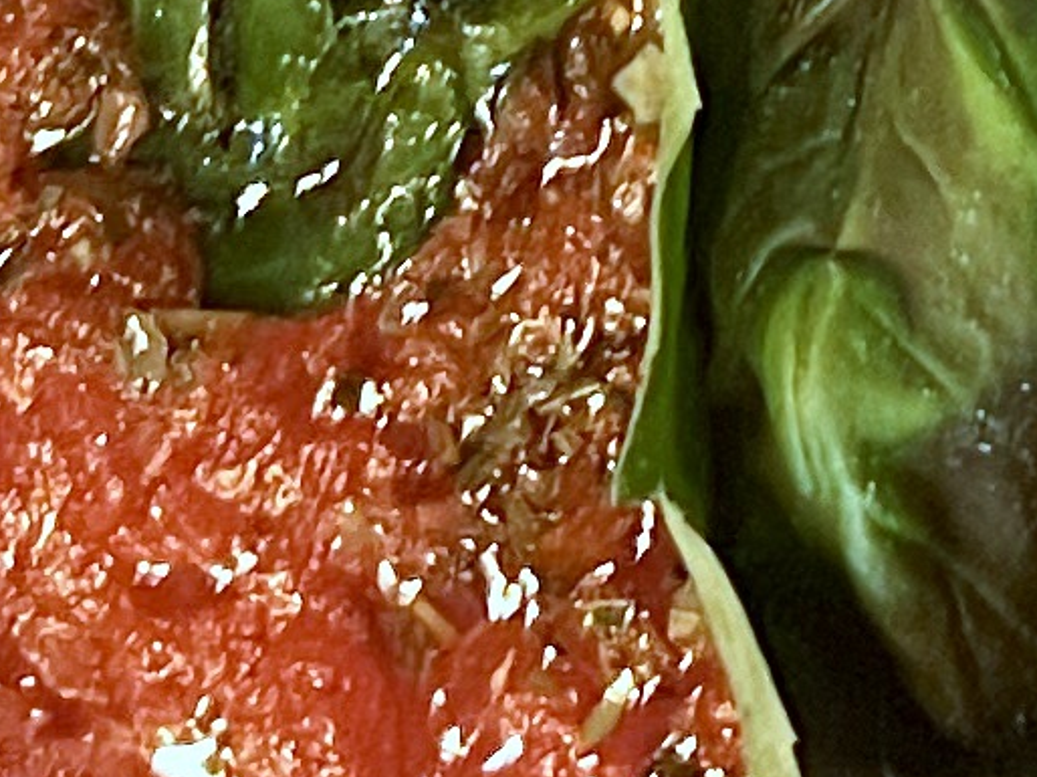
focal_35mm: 204
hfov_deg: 9.5
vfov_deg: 6.3
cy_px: -2028
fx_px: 6108
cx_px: 1350
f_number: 1.5
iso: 400
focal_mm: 5.7
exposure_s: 1/50
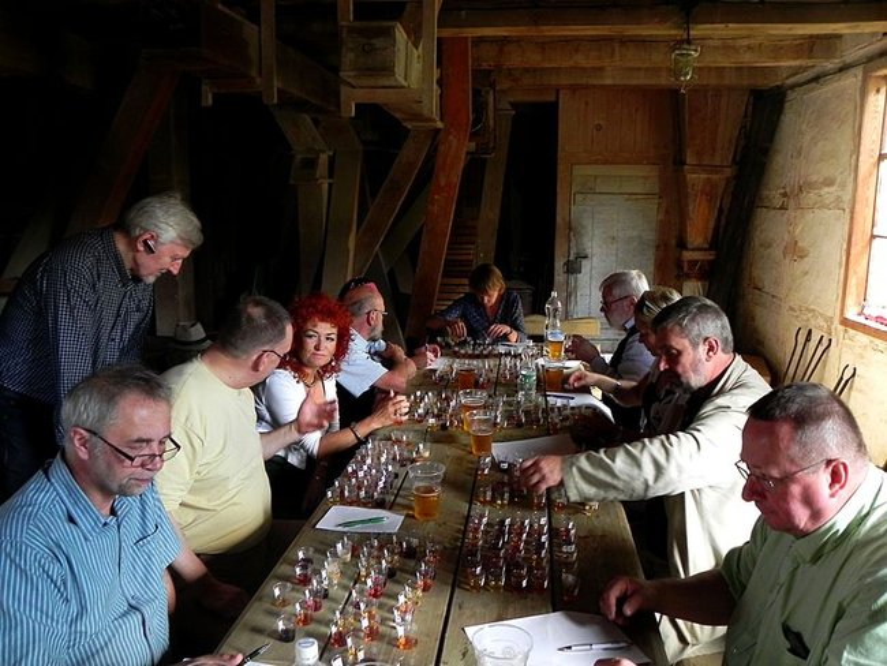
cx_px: 444
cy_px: 333
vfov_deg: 48.3
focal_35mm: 29
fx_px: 743
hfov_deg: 61.6
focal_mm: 5.2
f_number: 2.8
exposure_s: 1/30
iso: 286
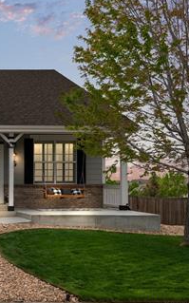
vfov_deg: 40.8
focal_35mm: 49
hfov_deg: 22.3
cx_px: -83
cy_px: 116
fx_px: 404
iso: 400
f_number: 8
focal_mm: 24
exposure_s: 1/1250
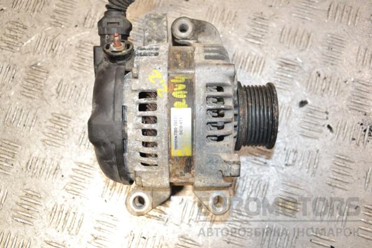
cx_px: 186
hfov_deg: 46.4
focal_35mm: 42
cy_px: 124
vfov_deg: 31.9
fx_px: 434
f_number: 5
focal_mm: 28
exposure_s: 1/160
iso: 800
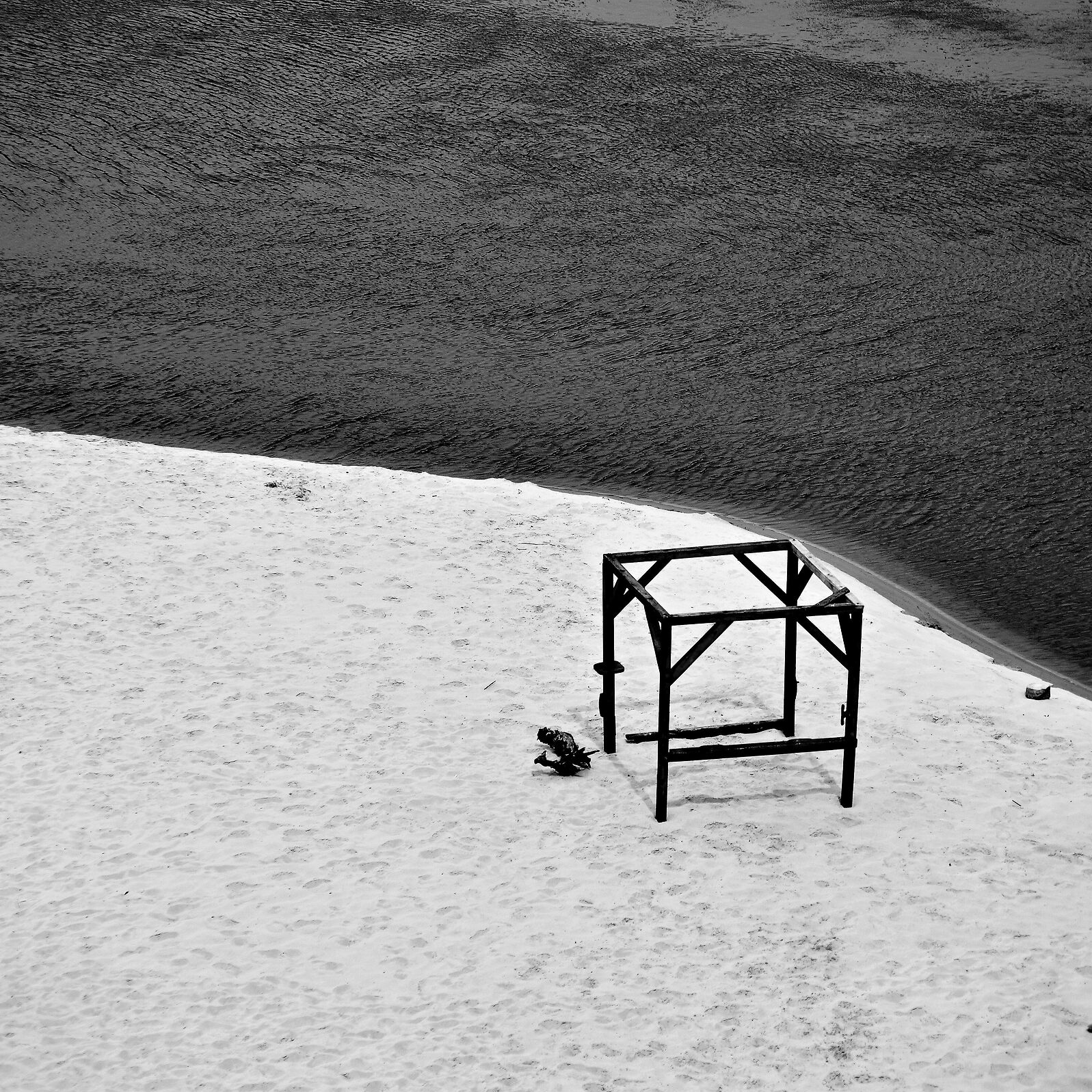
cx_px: 574
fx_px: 5127
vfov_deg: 12.2
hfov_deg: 12.2
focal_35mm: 144
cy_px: 546
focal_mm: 75
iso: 100
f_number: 6.3
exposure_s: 1/640
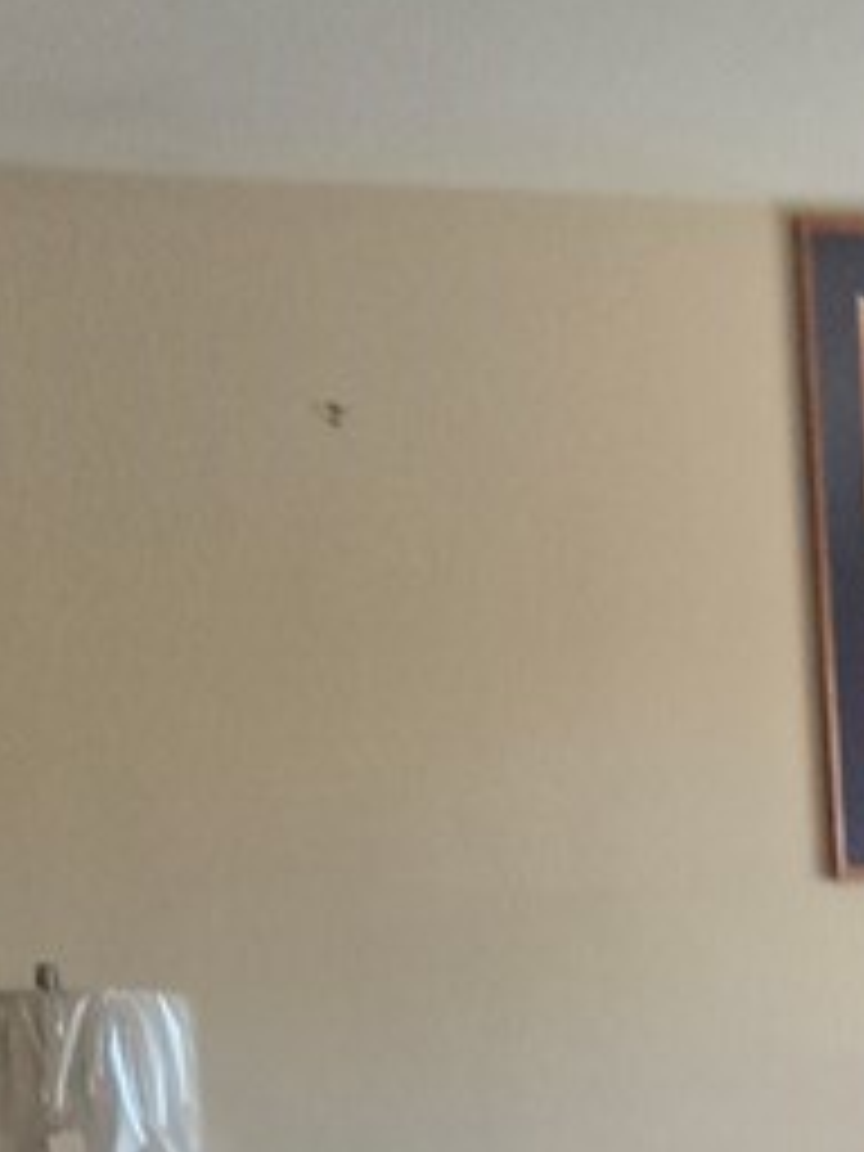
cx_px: 1076
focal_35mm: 92
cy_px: 1701
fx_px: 3062
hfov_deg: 15.4
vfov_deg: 18.9
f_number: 1.8
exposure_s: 1/120
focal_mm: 5.4
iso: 200
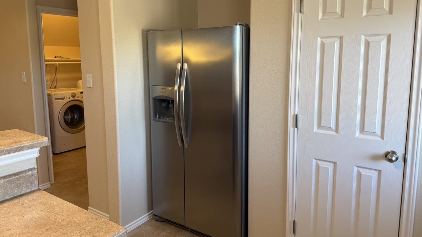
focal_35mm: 27
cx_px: 207
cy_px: 99
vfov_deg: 42.7
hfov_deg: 69.9
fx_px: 302
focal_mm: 6.76
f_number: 1.78
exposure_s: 1/120
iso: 160
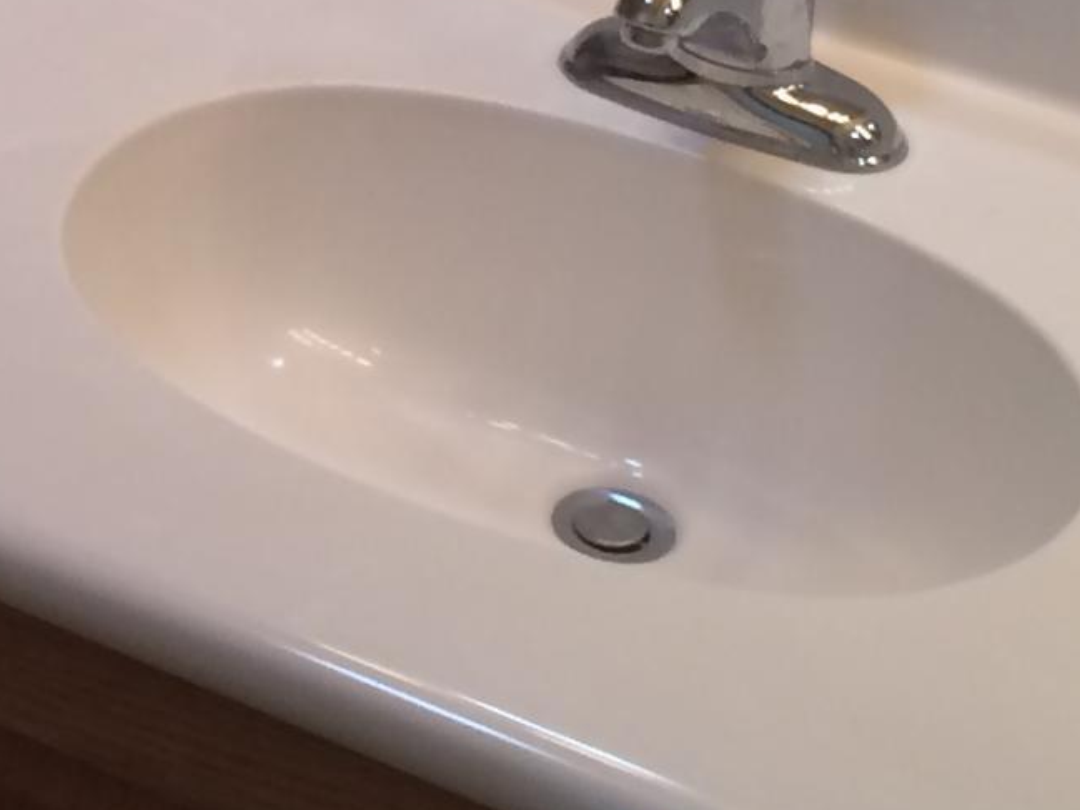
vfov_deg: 10.5
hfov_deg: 14.3
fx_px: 4181
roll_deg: -2.3
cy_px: -599
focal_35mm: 134
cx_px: -188
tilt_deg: -21.2
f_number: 2.2
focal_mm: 4.15
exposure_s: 1/30
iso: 80
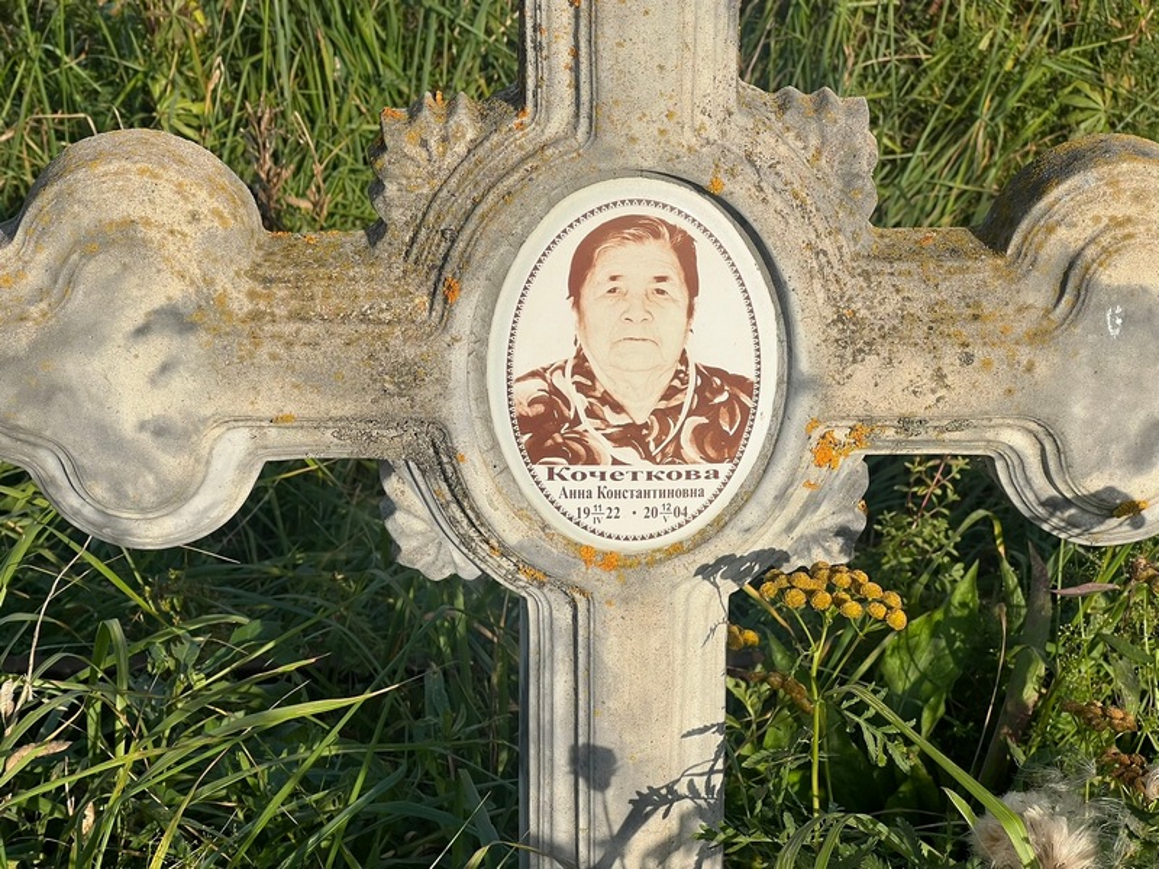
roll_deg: -0.4
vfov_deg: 19.1
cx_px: 580
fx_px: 2578
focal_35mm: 77
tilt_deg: -22.2
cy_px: 434
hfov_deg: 25.3
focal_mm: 9
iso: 32
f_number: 2.8
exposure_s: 1/576
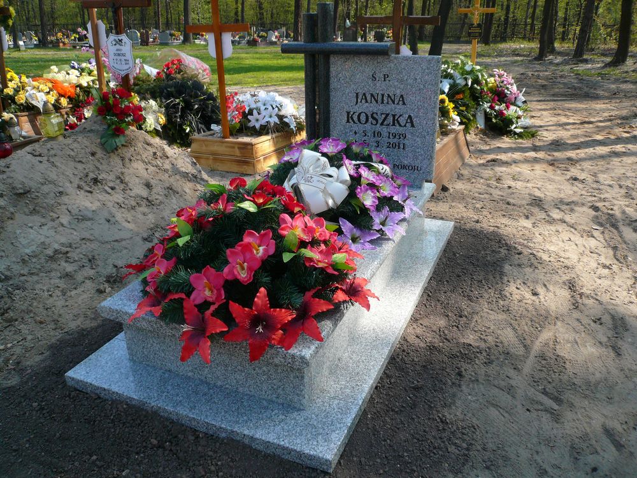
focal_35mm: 28
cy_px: 239
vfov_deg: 49.7
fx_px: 515
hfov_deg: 63.4
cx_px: 318
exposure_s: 1/500
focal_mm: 4.6
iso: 100
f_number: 2.8
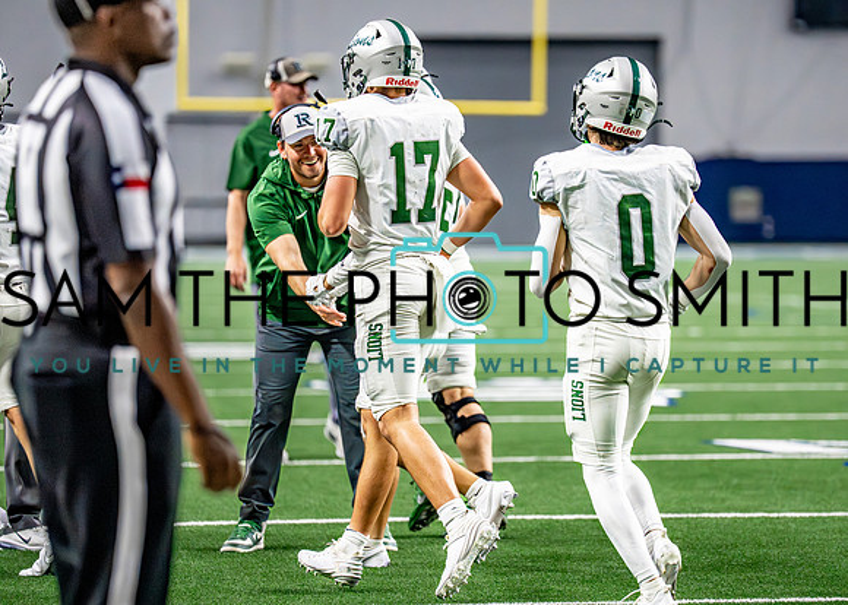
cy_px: 337
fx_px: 5710
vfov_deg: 6.1
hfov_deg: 8.5
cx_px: 469
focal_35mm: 237
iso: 5000
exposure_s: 1/2000
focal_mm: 176
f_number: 2.8
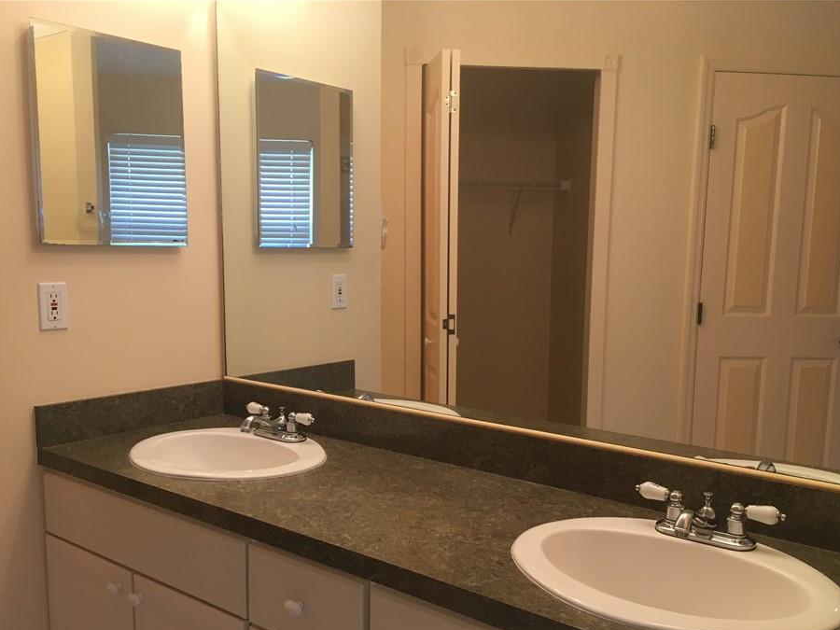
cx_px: 416
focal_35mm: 33
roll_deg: -2.1
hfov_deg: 55.4
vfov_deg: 42.9
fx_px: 801
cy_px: 357
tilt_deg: -7.1
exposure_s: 1/30
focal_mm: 4.15
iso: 64
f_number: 2.2
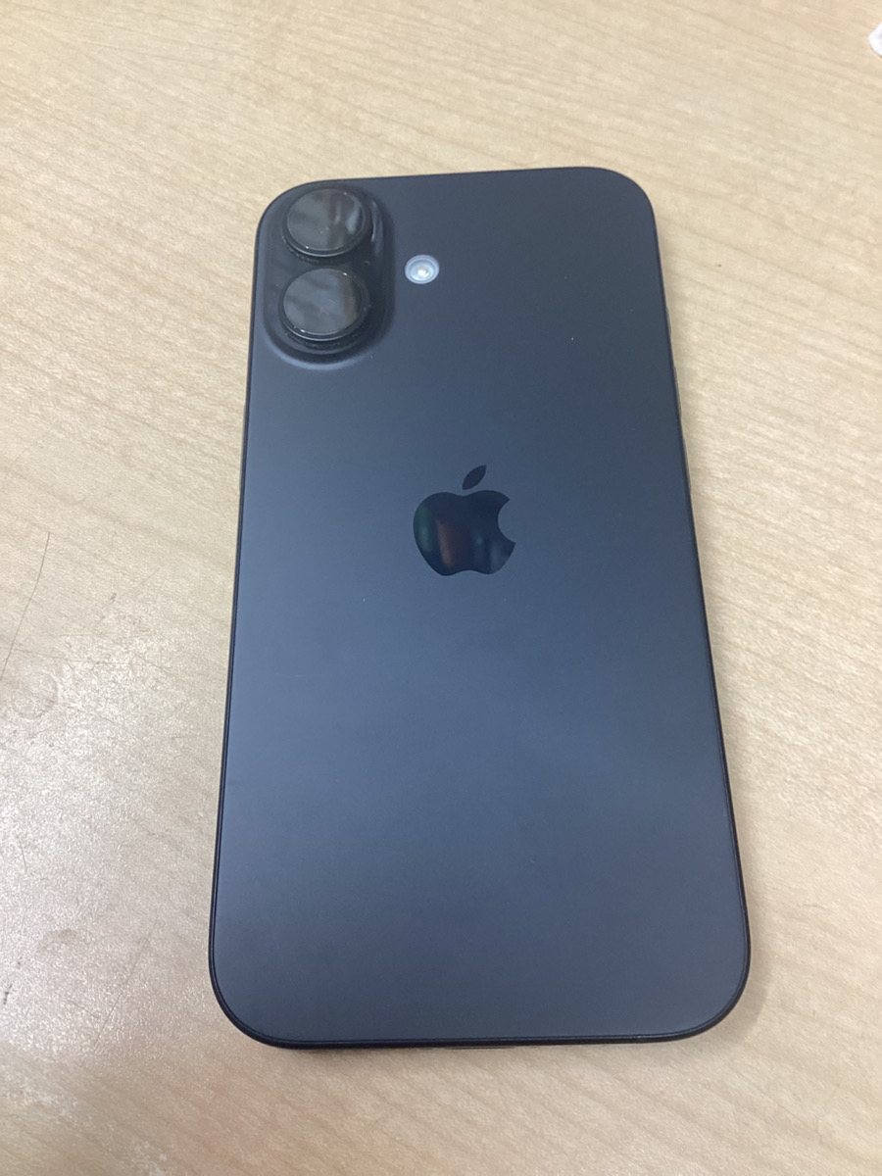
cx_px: 441
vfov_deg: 58.4
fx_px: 1053
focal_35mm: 31
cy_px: 588
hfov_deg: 45.4
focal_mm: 3.3
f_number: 2.4
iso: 100
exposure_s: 1/60
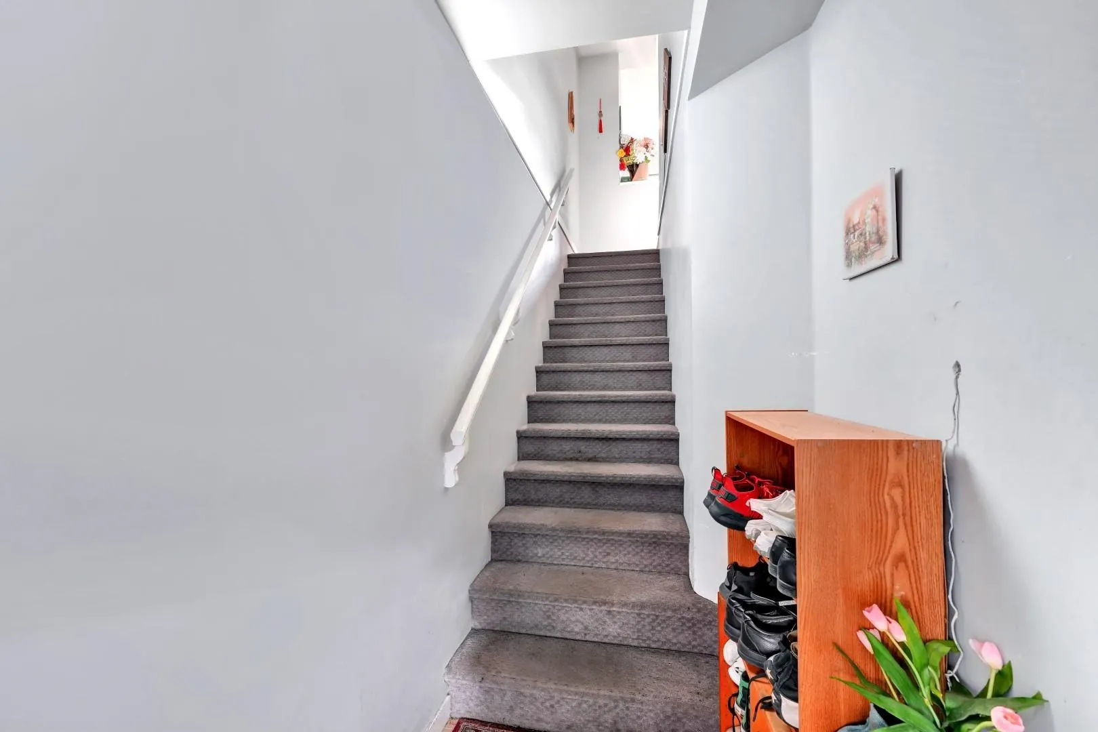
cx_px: 549
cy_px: 366
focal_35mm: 15
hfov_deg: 100.4
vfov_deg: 77.3
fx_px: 457
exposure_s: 1/15
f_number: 8
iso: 400
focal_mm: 15
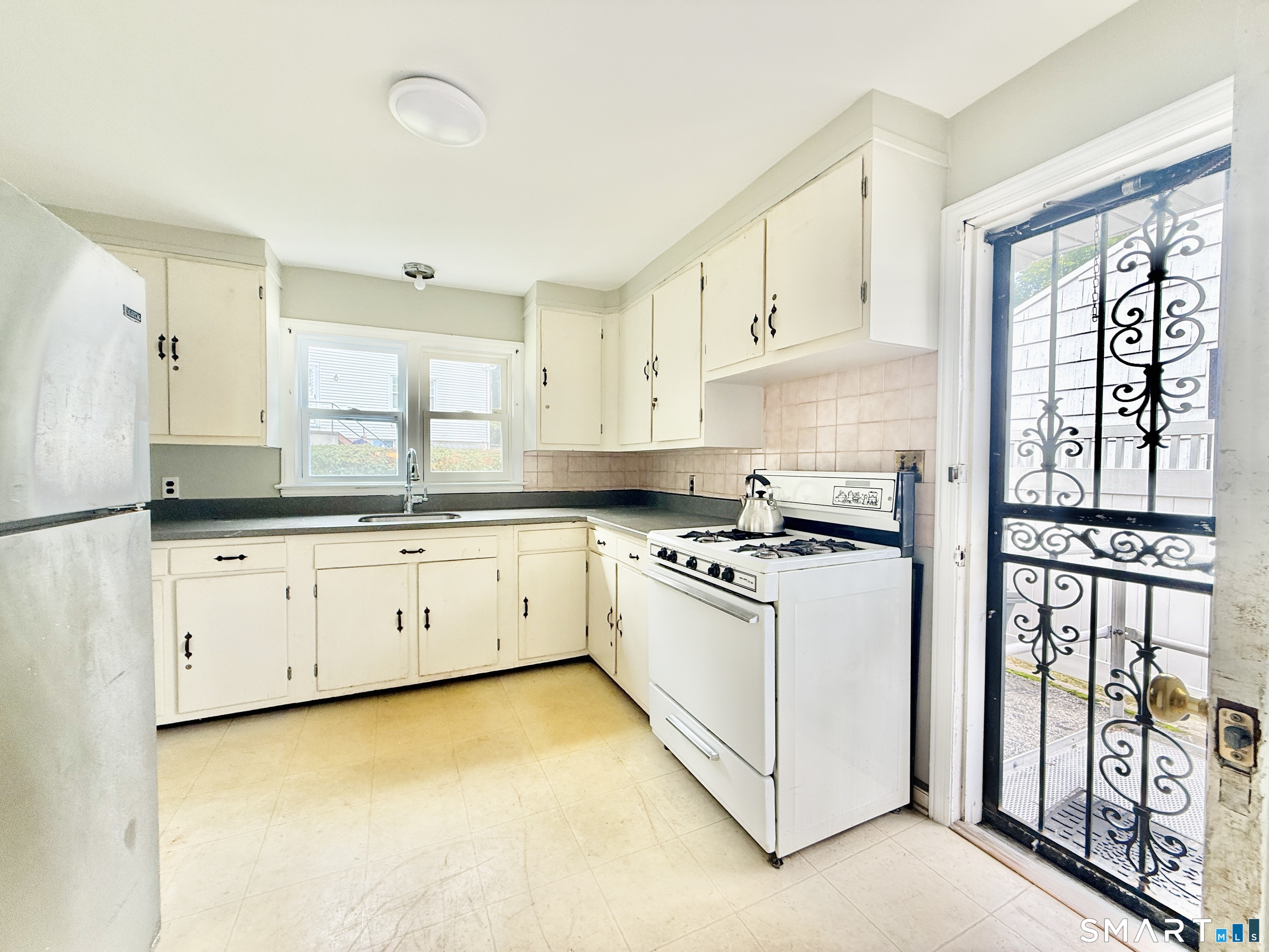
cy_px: 476
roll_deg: -1.4
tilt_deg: -1.4
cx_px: 634
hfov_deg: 102.1
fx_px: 513
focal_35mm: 14
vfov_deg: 85.7
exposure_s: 1/99
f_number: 2.2
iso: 100
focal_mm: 2.22
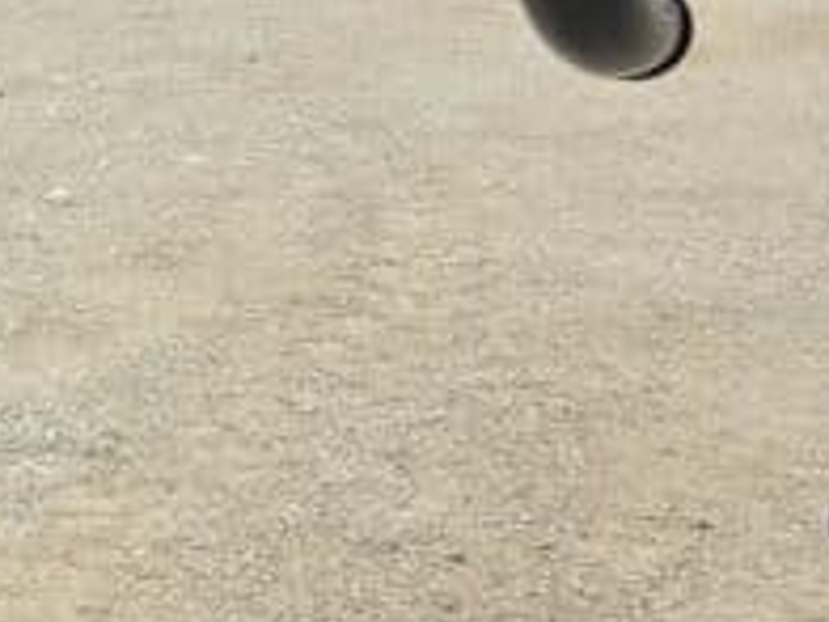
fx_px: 2251
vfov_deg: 15.0
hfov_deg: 16.3
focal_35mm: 94
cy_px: -190
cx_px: -804
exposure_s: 1/180
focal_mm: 6.3
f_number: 1.7
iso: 160
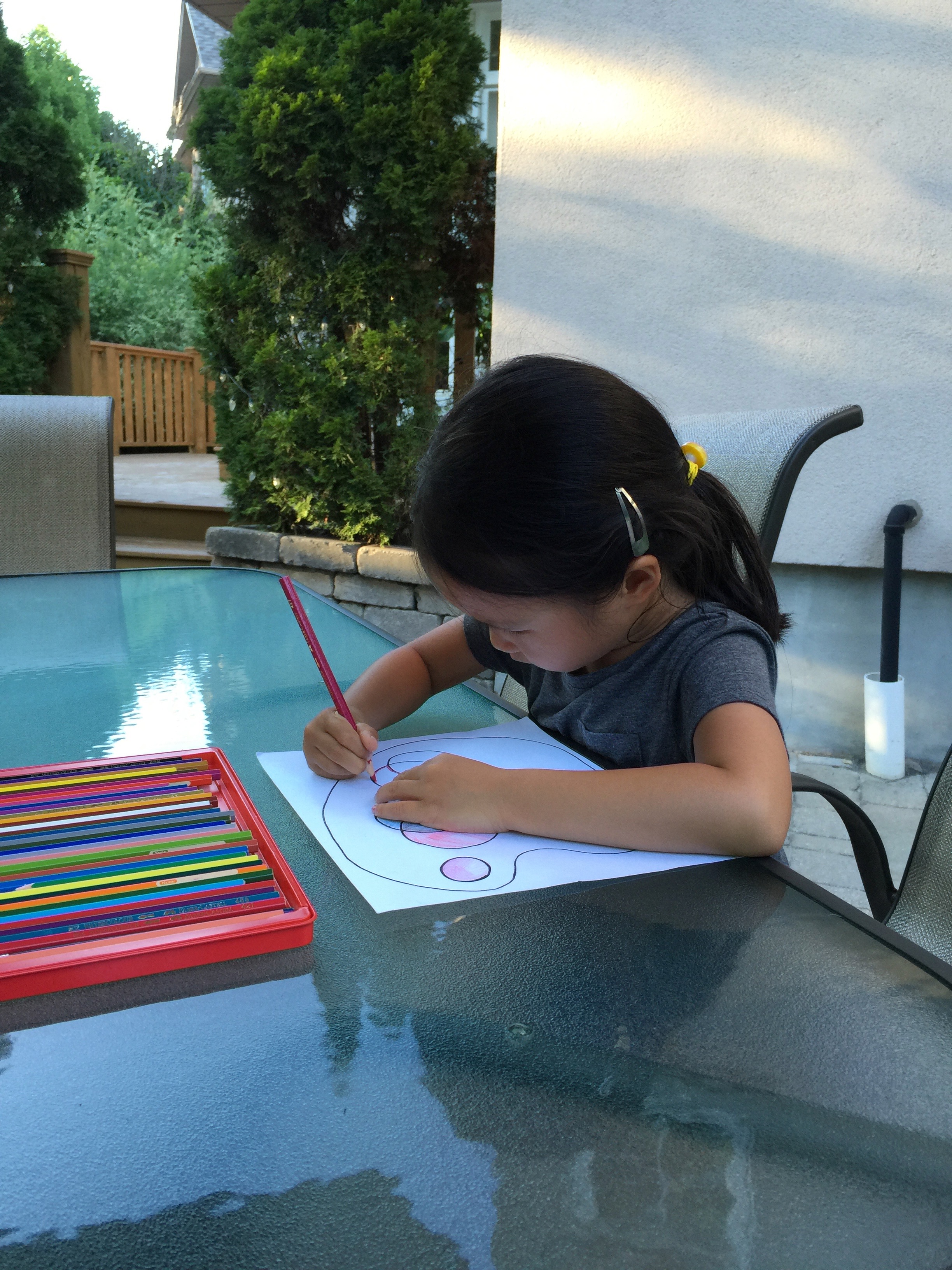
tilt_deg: -9.7
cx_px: 476
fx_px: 1063
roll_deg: -2.0
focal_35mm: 29
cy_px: 635
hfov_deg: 48.2
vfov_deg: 61.7
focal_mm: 4.15
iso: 32
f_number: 2.2
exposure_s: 1/40
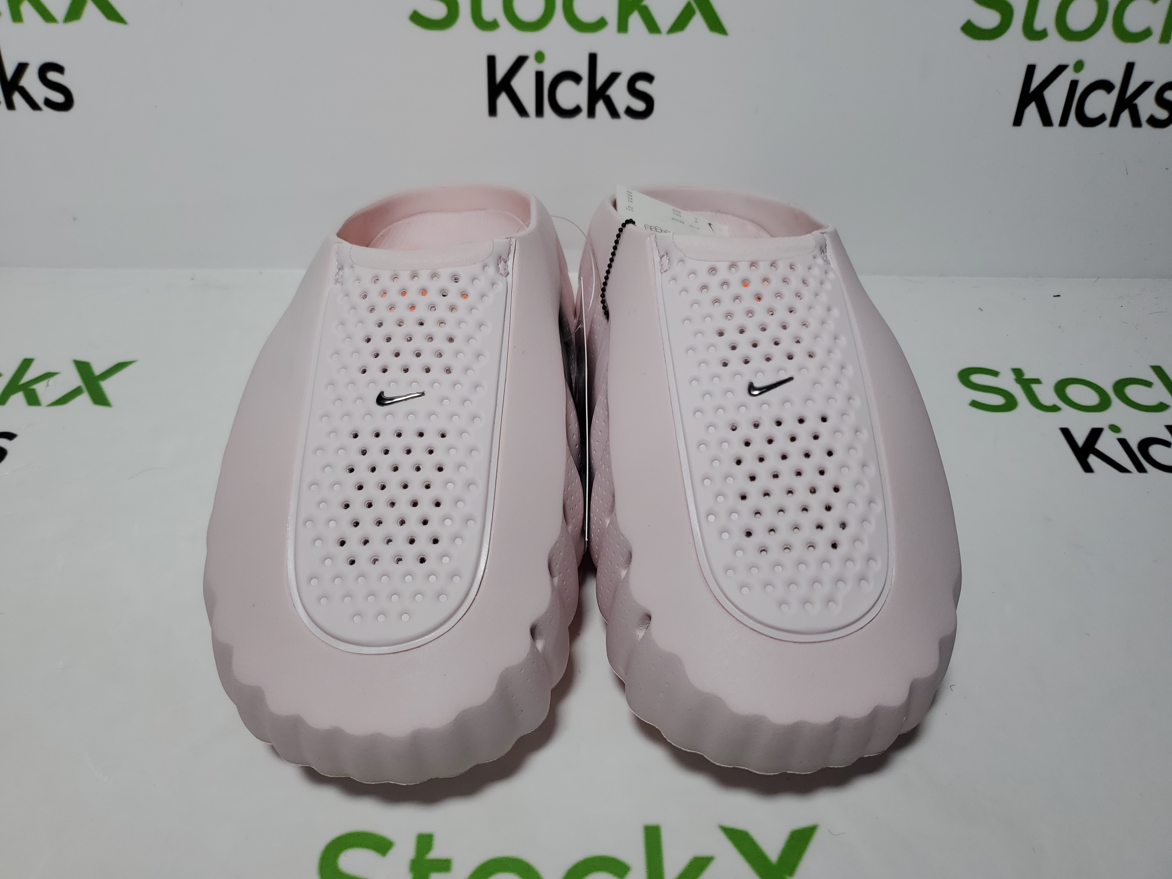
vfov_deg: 53.1
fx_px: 880
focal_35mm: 26
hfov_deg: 67.3
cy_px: 440
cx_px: 586
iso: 50
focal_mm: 4.3
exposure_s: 1/834
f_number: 1.5
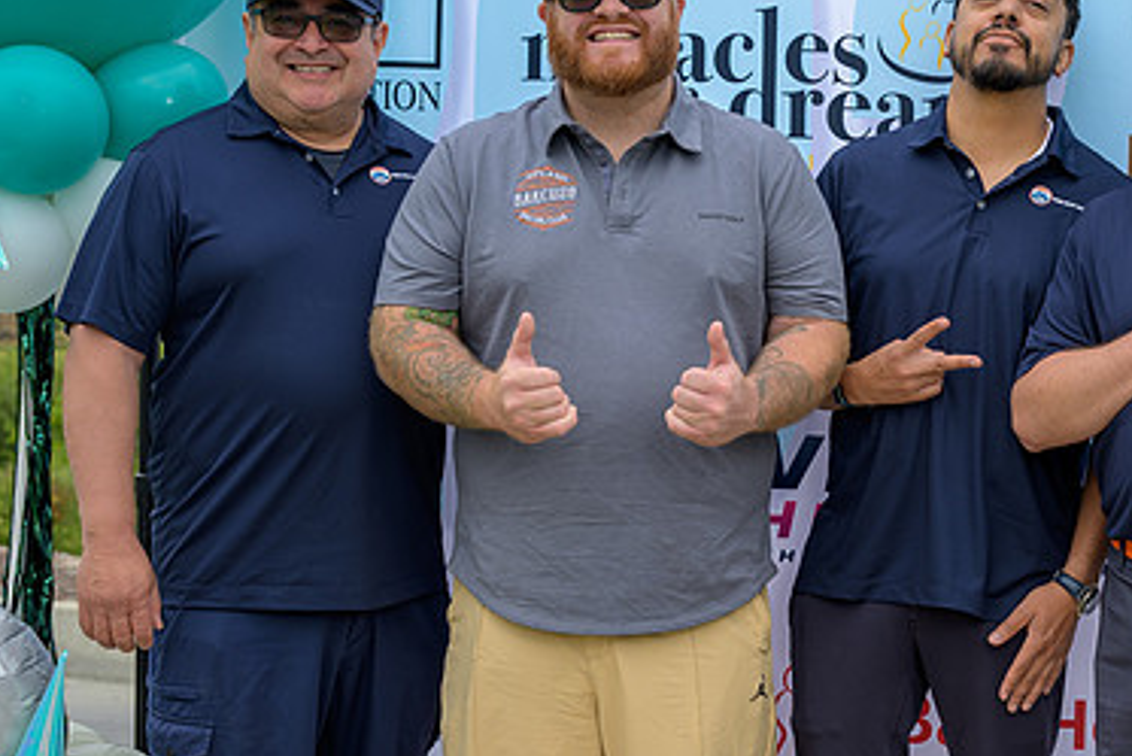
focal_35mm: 70
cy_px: 408
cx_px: 853
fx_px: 2202
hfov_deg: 28.4
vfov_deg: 19.5
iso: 125
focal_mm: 45
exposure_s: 1/200
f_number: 4
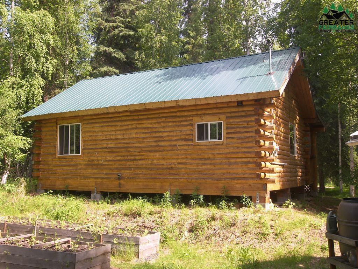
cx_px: 179
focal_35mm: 38
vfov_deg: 37.7
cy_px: 134
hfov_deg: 49.0
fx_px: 393
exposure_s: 1/160
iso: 50
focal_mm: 7.9
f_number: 3.2
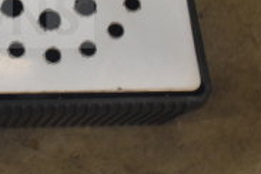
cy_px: -65
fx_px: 976
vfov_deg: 9.9
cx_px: -67
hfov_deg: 14.6
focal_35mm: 135
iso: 800
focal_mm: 27
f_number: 4
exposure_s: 1/40
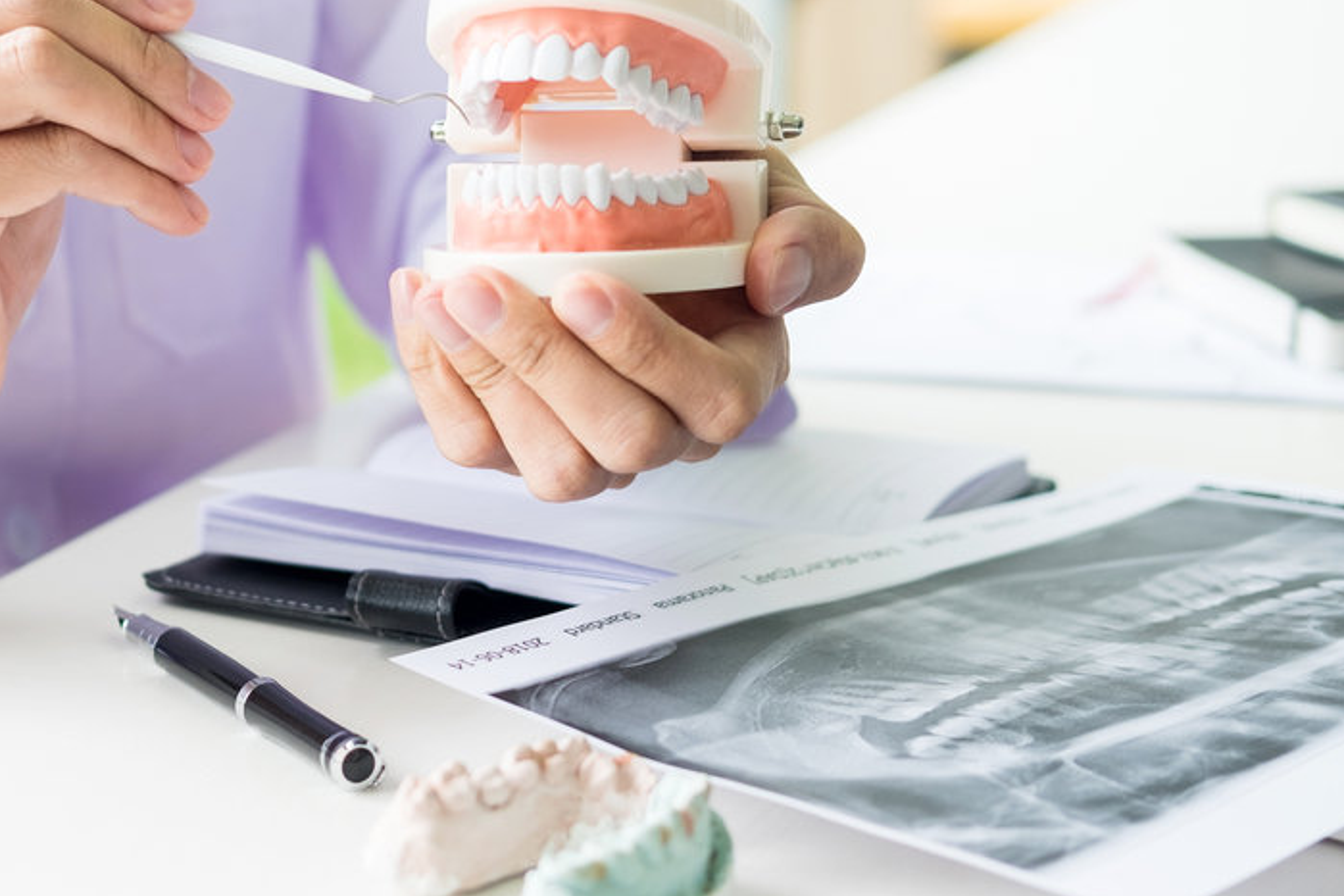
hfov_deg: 22.2
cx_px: 400
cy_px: 442
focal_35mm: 91
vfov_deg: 15.0
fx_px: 3397
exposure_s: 1/180
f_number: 2.2
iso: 200
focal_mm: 35
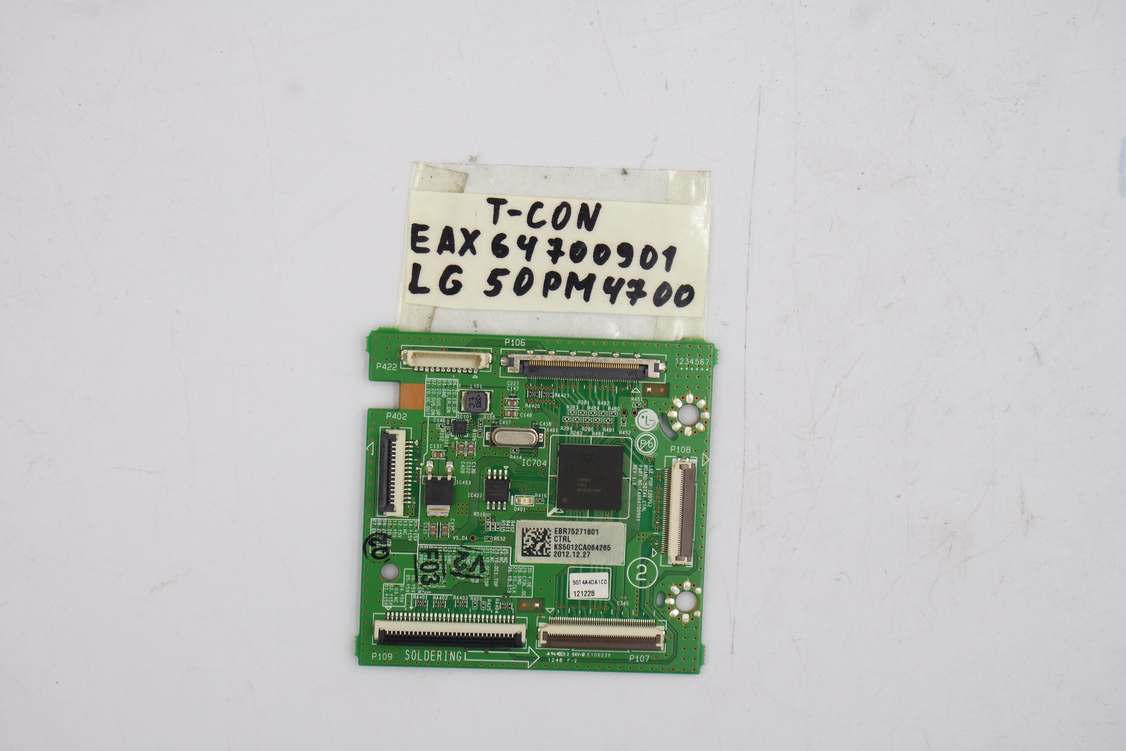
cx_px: 563
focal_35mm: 72
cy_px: 376
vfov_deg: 18.9
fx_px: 2252
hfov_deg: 28.1
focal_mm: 27
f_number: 5.6
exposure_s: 1/160
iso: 200
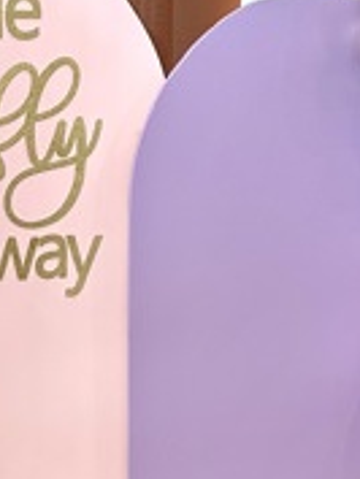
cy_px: 346
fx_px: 1316
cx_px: -7
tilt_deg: -9.2
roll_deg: +0.6
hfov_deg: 15.3
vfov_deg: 20.5
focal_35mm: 95
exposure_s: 1/60
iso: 160
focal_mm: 6.86
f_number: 1.78
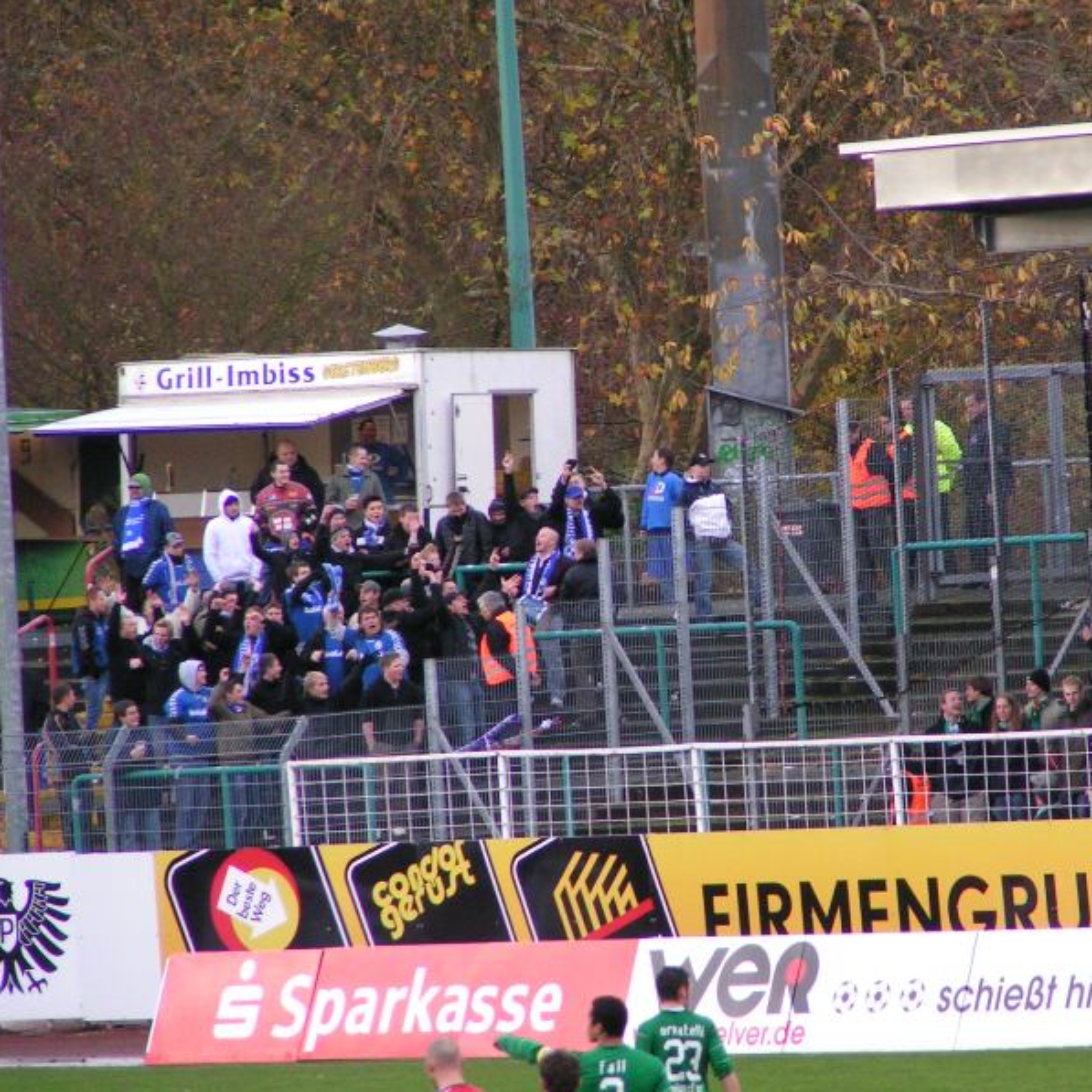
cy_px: 547
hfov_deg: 3.9
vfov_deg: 3.9
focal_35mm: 450
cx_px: 697
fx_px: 16061
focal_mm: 58
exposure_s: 1/200
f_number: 3.5
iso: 200
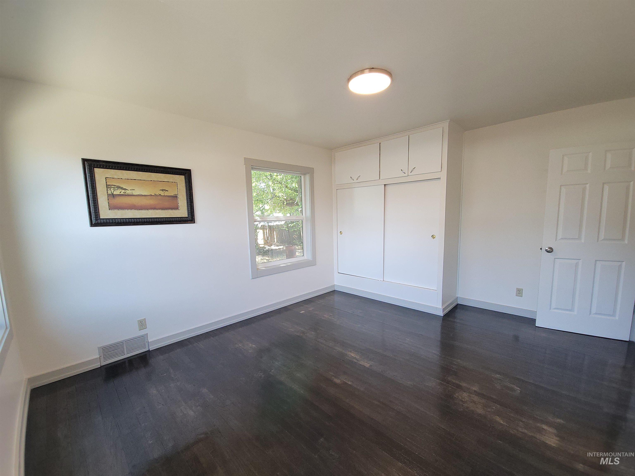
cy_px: 238
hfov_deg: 106.2
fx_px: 238
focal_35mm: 13
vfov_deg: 89.9
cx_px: 318
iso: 100
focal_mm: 2.2
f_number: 2.2
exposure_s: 1/60
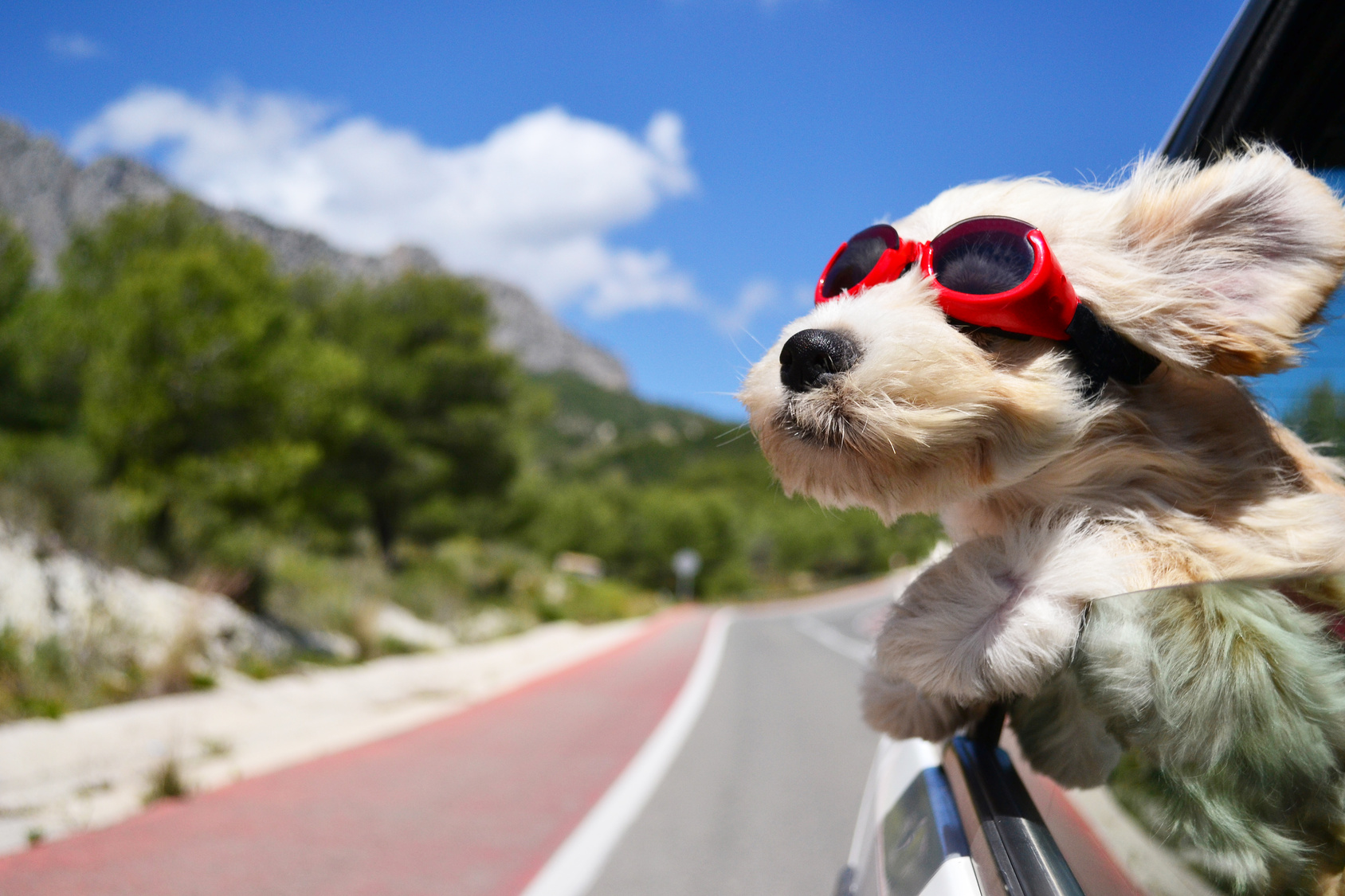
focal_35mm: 42
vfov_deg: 31.9
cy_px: 448
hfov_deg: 46.4
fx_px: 1569
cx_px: 672
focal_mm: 28
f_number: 4.5
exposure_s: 1/4000
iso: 400
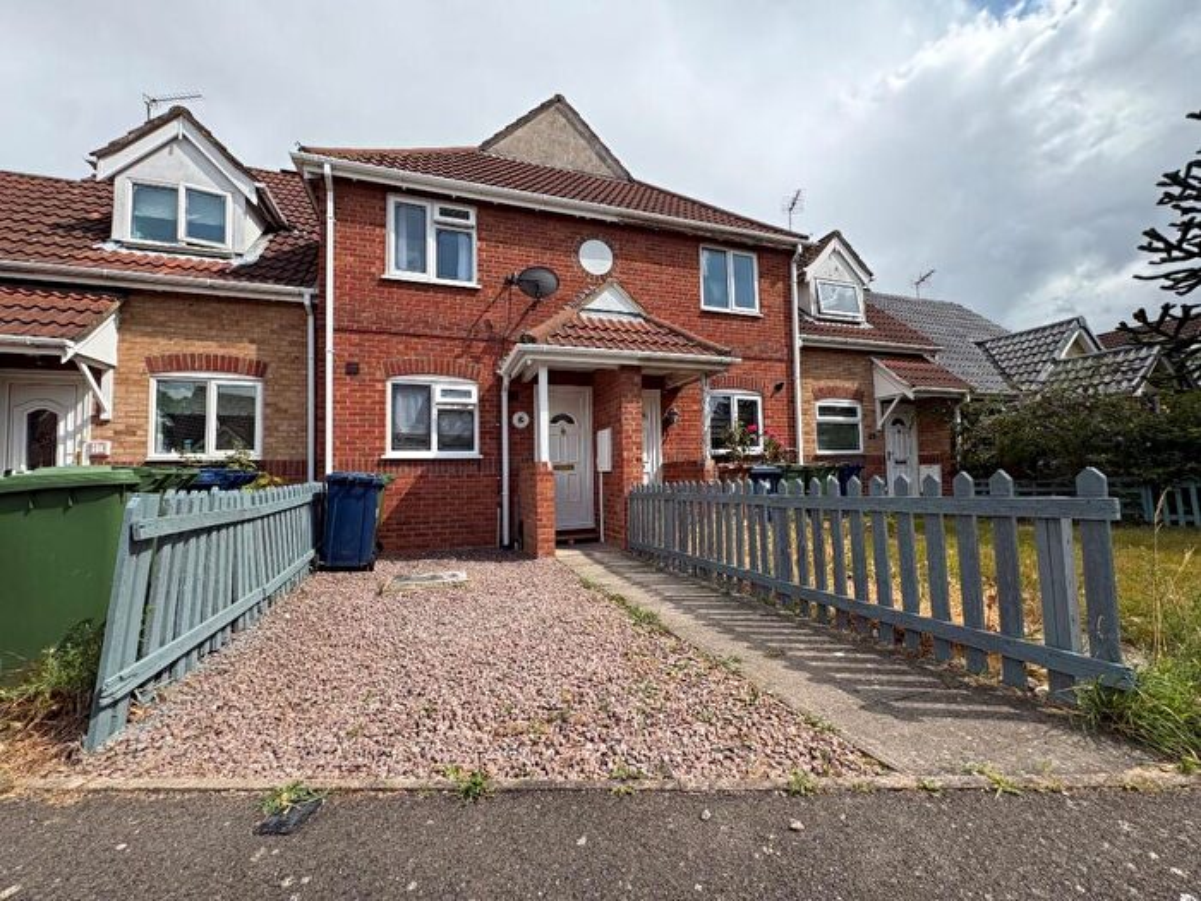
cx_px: 600
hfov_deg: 102.1
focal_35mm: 14
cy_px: 450
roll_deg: +1.8
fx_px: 486
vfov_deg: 85.7
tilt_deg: +3.4
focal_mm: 2.22
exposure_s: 1/1160
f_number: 2.2
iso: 50
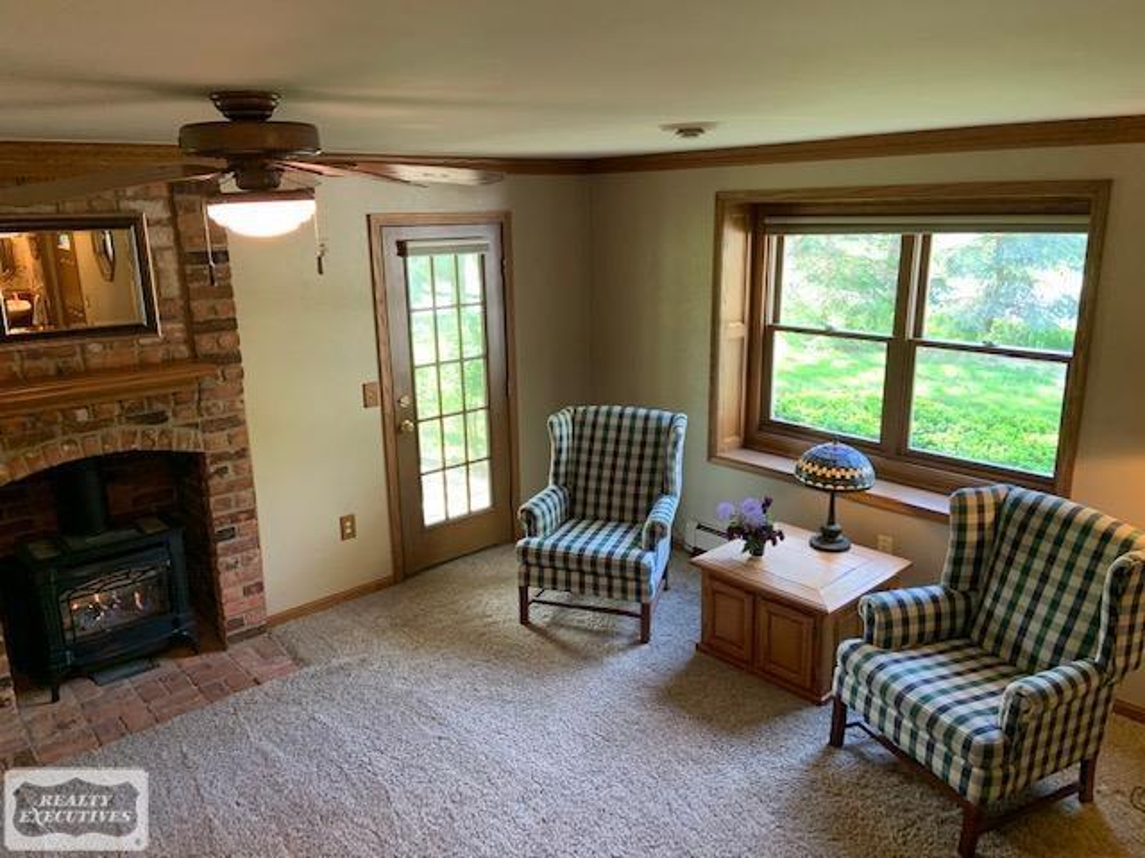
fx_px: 860
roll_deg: +1.1
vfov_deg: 53.1
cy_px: 429
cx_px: 572
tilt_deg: -13.5
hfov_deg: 67.3
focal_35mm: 26
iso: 200
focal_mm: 4.25
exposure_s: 1/60
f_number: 1.8
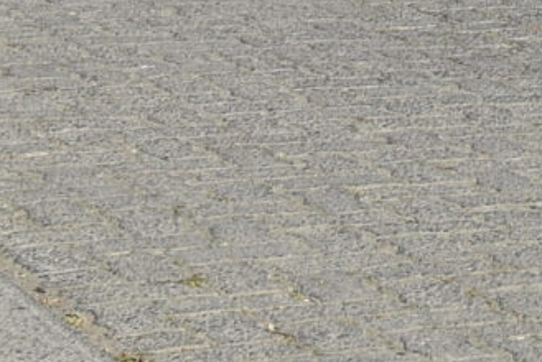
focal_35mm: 280
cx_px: 1156
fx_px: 4219
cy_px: -709
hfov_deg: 7.0
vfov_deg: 4.7
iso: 200
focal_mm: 24
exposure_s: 1/400
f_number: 10
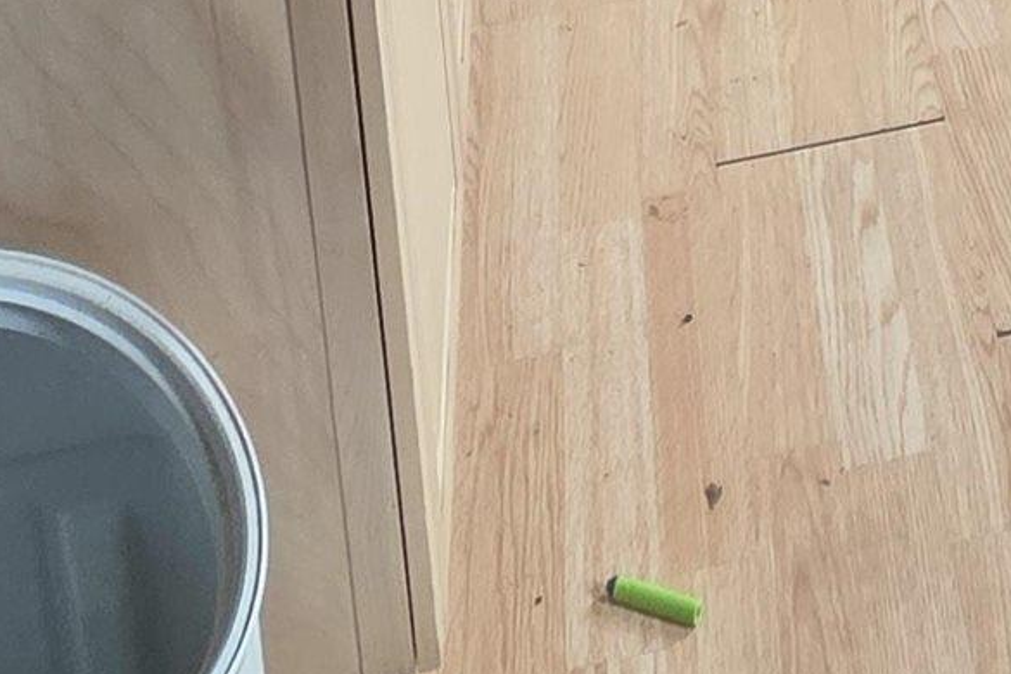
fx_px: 1994
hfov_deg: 27.2
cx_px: 961
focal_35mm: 71
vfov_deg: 12.0
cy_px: -1225
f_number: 1.9
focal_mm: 2.2
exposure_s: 1/120
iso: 250
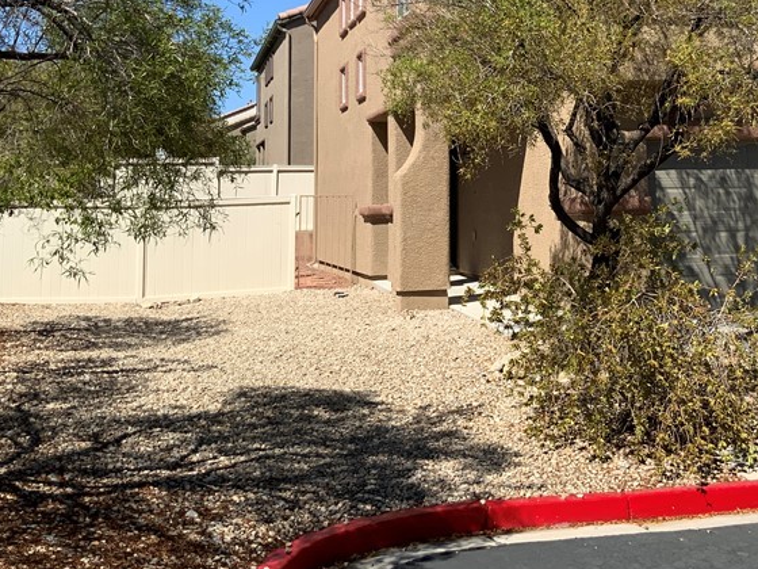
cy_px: 85
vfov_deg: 26.8
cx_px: 575
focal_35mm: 53
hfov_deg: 35.3
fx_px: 1161
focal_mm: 3
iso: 20
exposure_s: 1/2141
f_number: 1.8
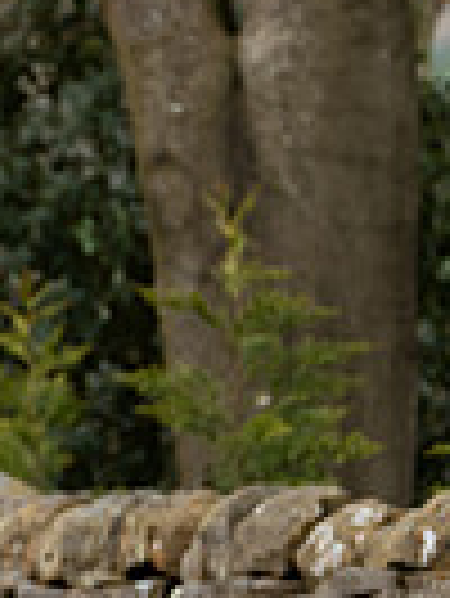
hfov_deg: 2.4
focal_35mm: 616
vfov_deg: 3.2
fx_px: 10660
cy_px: 227
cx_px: -252
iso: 200
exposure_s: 1/640
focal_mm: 147
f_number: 4
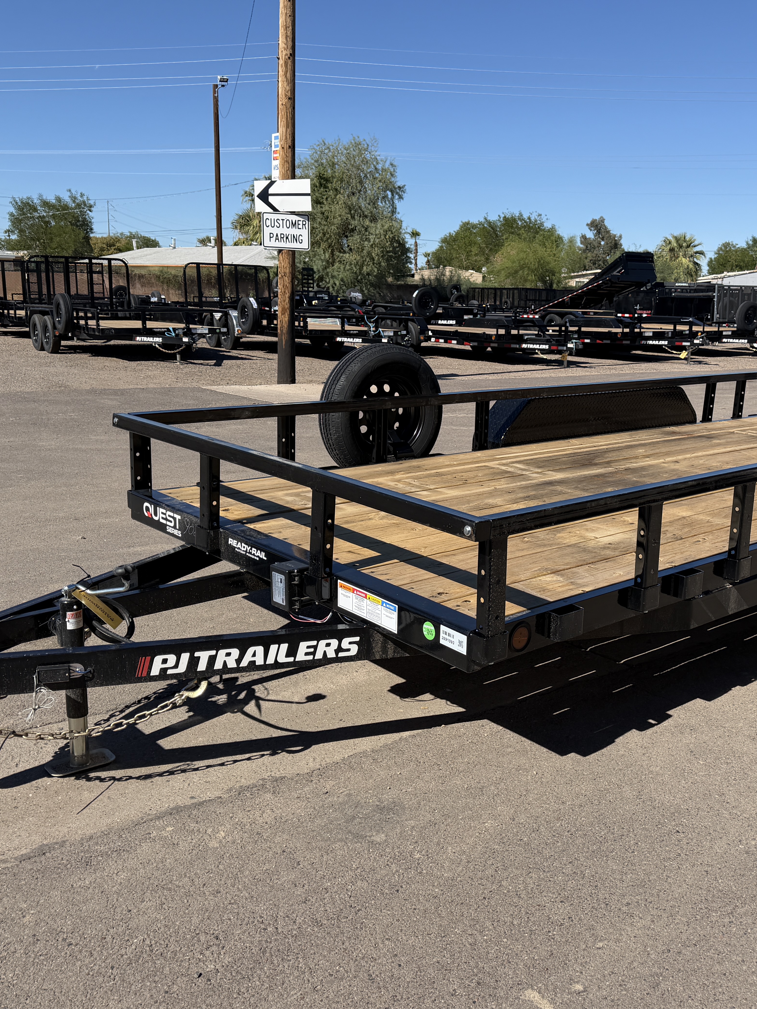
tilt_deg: -12.0
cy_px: 508
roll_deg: -2.5
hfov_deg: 42.5
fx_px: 962
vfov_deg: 55.3
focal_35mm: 33
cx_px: 494
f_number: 1.78
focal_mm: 6.76
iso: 80
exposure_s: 1/5714
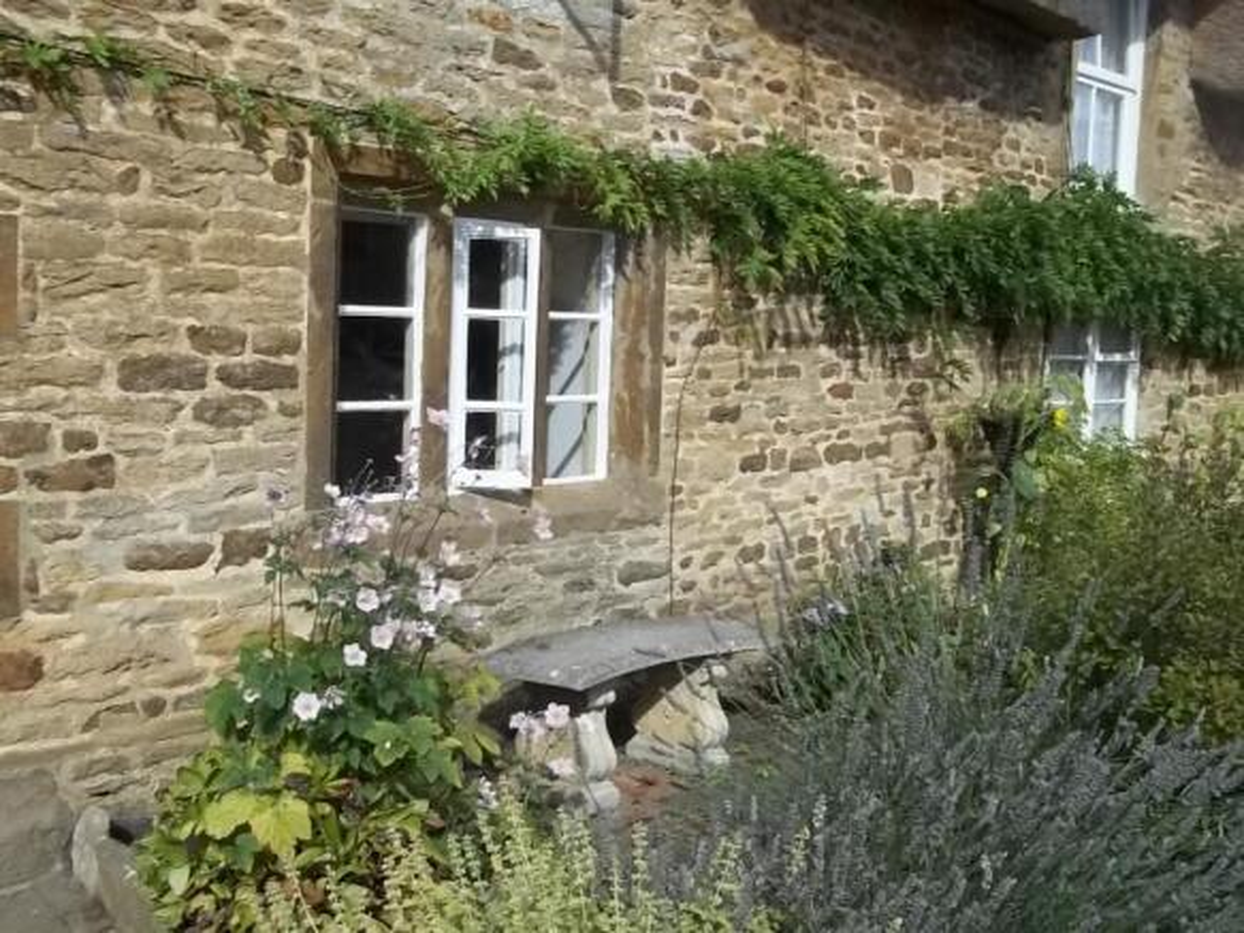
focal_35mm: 36
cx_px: 622
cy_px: 466
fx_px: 1293
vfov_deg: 39.6
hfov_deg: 51.4
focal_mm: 6.5
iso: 64
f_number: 8
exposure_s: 1/100
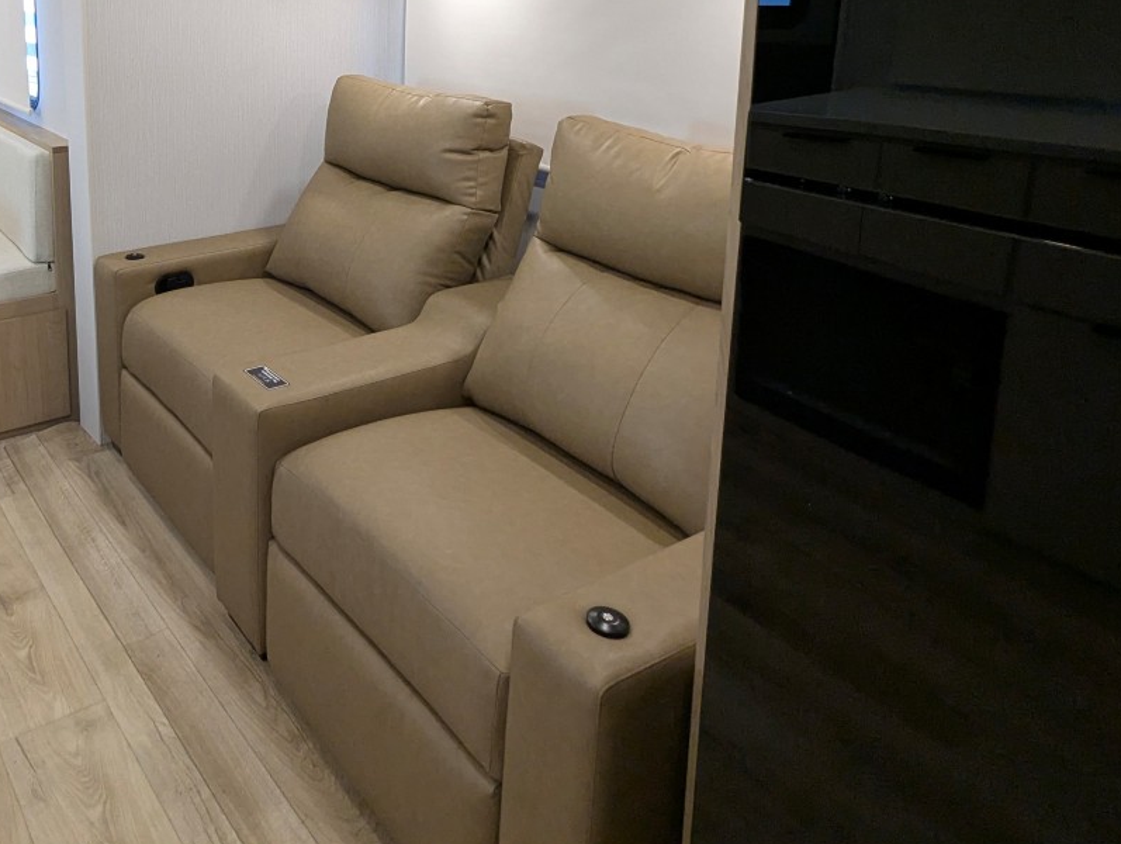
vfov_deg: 46.0
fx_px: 908
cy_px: 117
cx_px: 243
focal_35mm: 28
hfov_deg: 59.0
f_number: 2.2
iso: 272
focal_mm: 2.35
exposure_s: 1/64.4
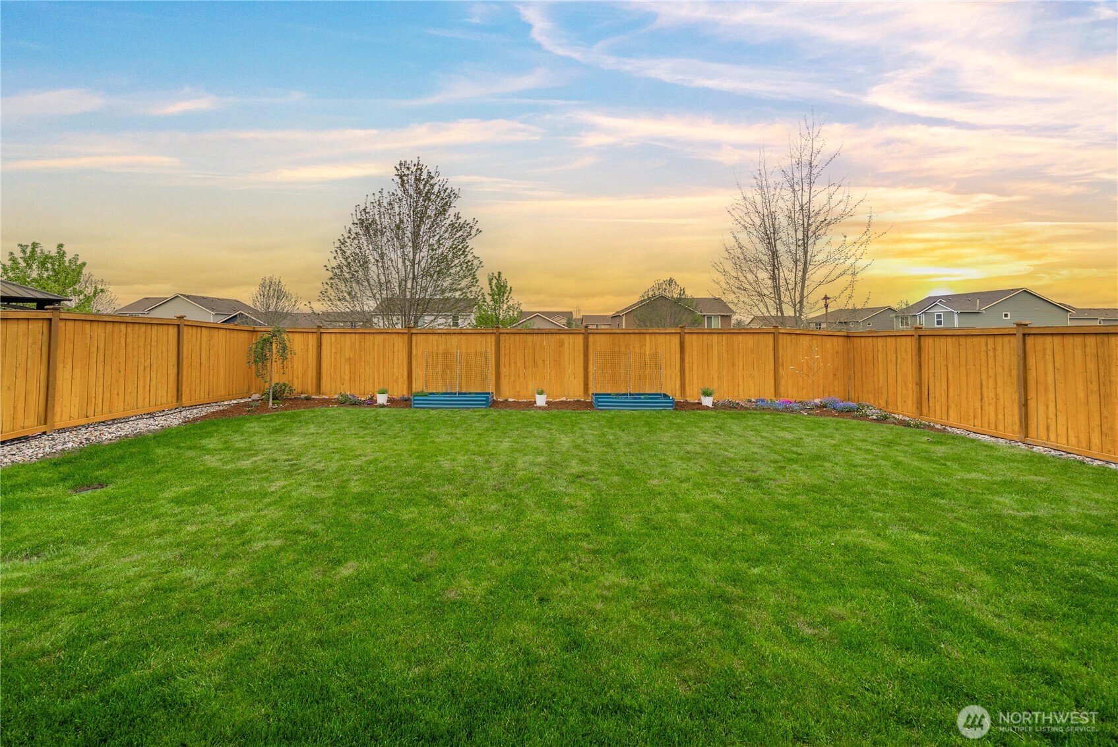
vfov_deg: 85.5
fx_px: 404
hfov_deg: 108.3
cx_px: 559
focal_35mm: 13
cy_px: 374
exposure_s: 1/100
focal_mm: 13
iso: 80
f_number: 7.1
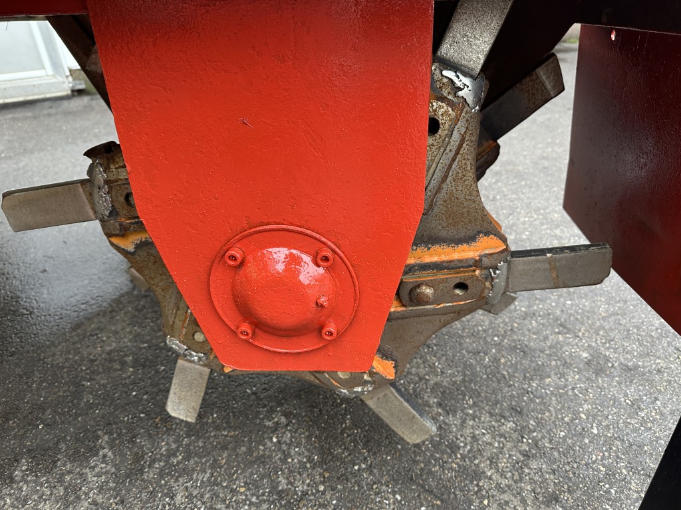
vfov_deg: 56.8
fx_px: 472
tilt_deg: -32.5
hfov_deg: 71.6
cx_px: 340
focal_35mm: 24
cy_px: 255
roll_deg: +2.6
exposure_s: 1/115
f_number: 1.78
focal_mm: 6.86
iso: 250
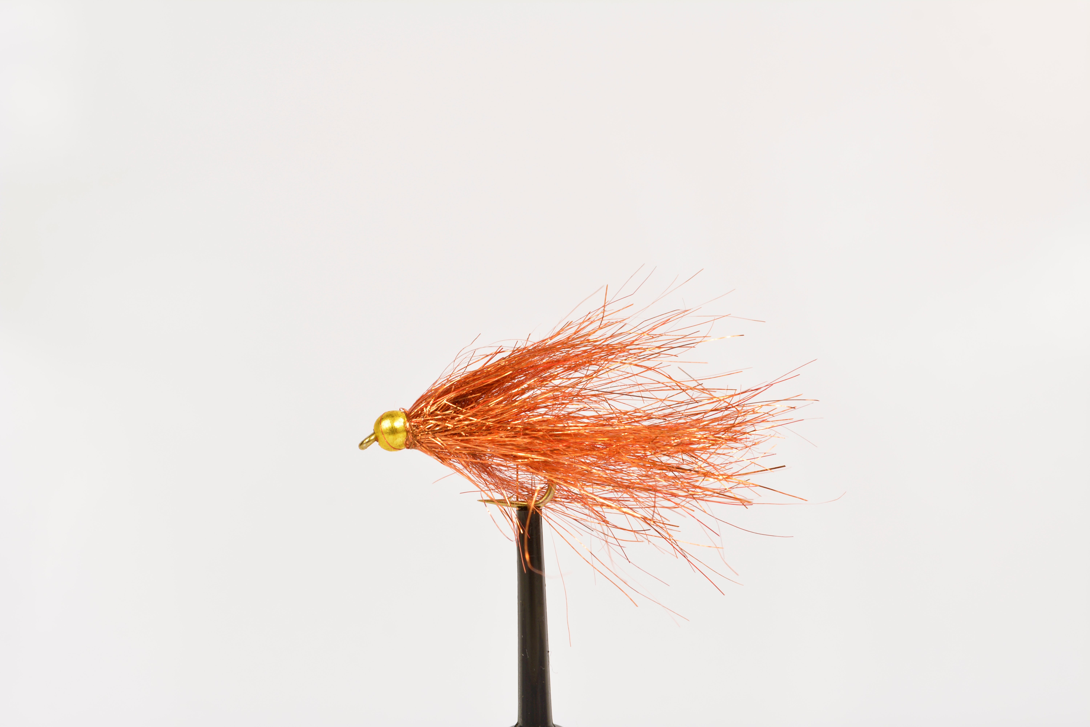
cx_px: 545
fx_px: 1817
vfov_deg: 22.6
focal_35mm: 60
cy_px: 364
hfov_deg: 33.4
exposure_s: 1/25
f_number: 11
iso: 100
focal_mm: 40
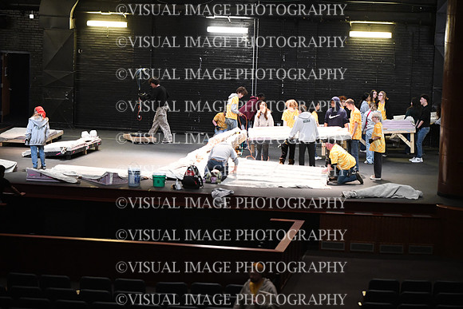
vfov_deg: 11.2
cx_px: 232
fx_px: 1569
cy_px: 154
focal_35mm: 122
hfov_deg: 16.8
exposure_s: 1/400
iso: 8000
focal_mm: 122
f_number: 2.8
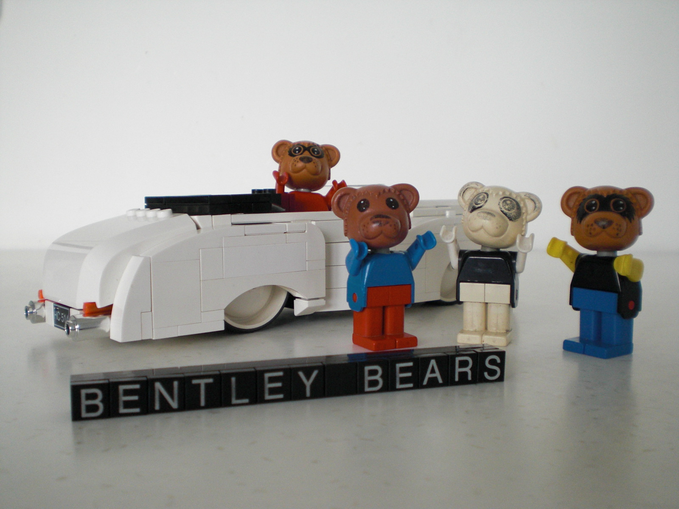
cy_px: 254
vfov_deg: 37.7
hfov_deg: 49.0
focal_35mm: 38
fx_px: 745
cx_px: 340
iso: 200
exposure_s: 1/30
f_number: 3.1
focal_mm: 6.3
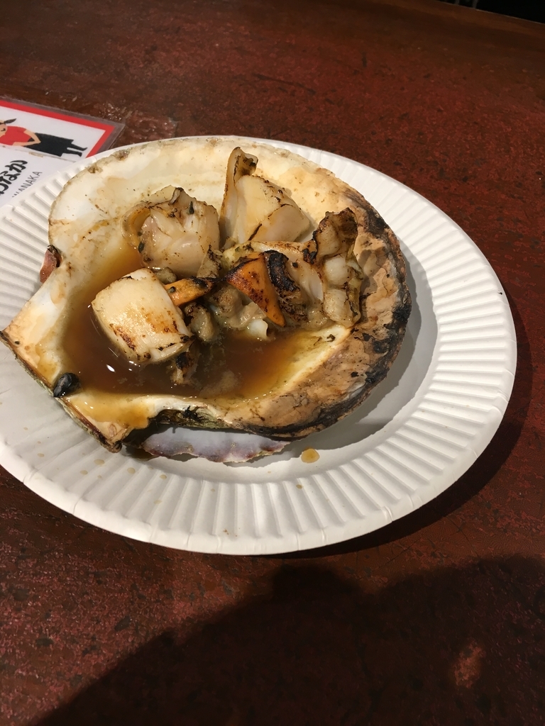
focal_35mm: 29
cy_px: 363
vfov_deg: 61.7
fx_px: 609
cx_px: 272
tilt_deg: -50.3
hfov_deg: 48.2
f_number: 2.2
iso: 50
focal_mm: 4.15
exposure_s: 1/30
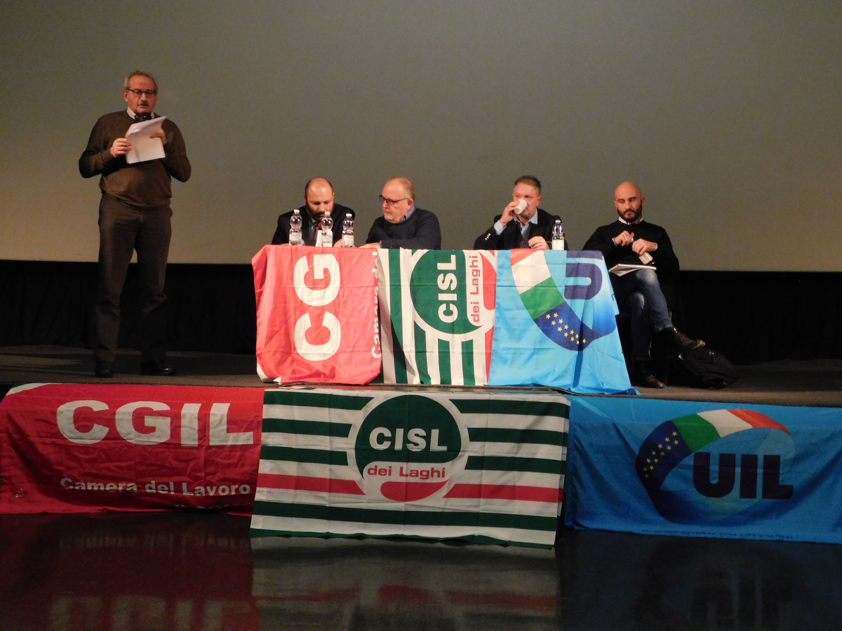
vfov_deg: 32.2
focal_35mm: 45
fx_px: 1095
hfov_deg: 42.1
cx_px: 421
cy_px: 316
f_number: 3.7
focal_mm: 8
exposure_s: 1/6
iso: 800
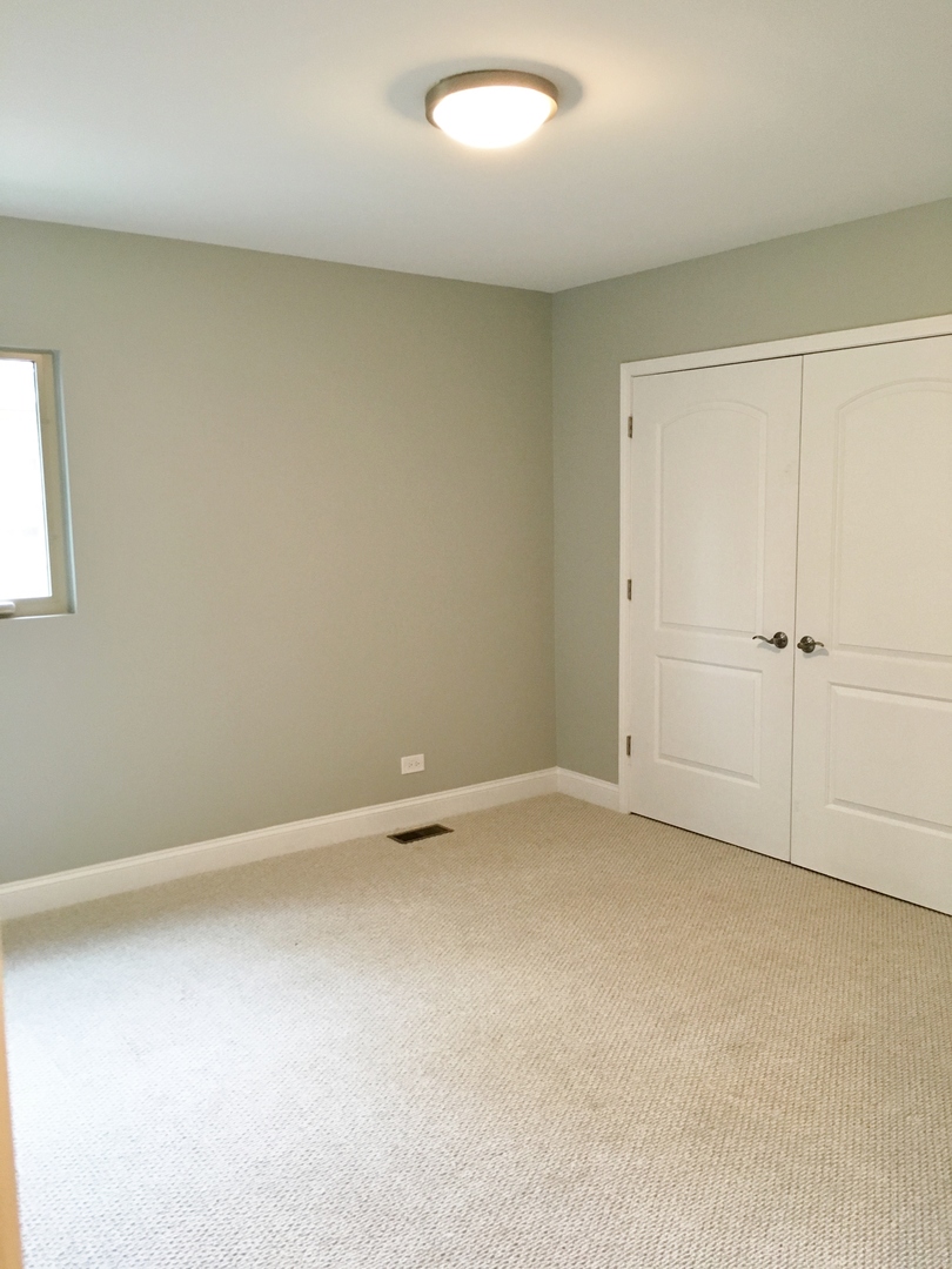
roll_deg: +1.1
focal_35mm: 29
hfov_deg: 48.2
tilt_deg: -7.4
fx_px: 1063
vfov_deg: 61.7
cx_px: 476
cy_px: 634
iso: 125
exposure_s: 1/30
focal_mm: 4.15
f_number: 2.2
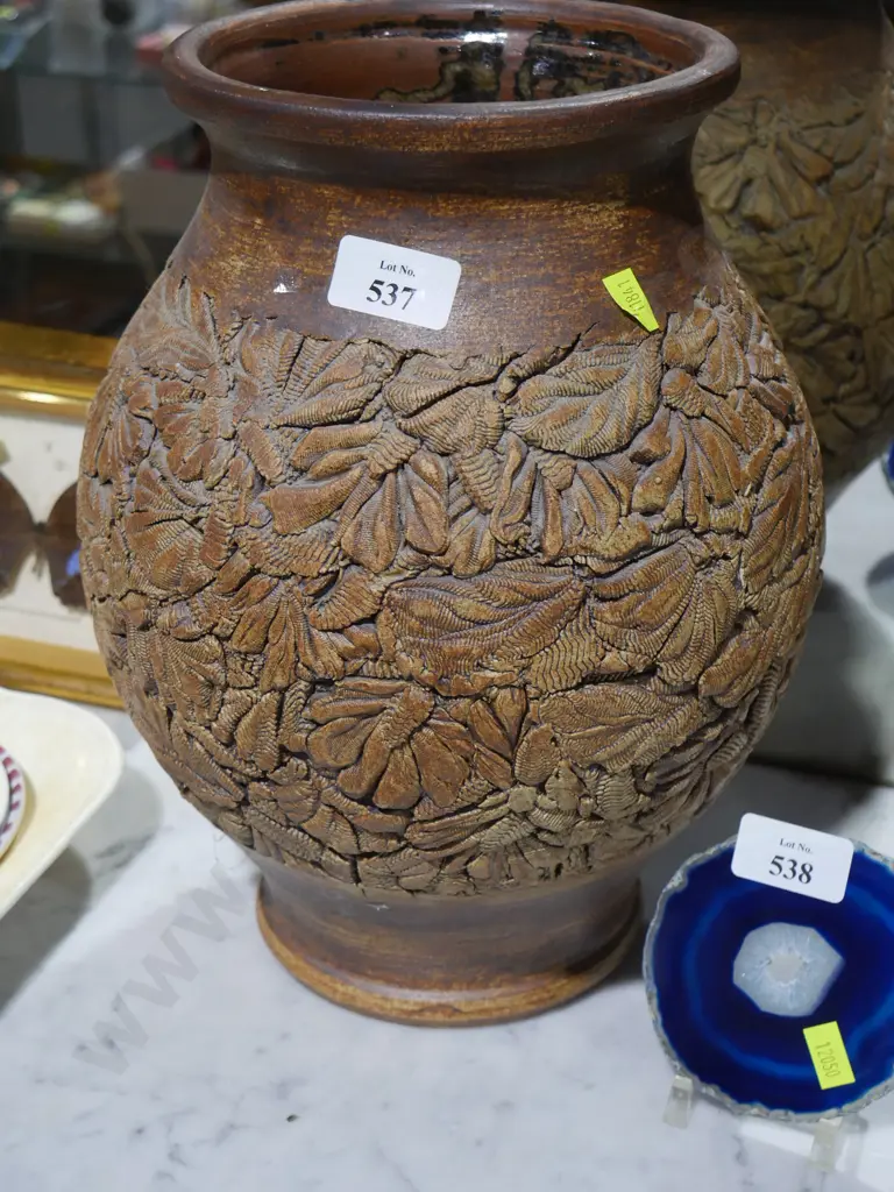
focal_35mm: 60
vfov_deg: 32.2
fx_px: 2066
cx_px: 447
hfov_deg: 24.4
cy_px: 596
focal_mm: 30
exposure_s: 1/60
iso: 800
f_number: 5.4
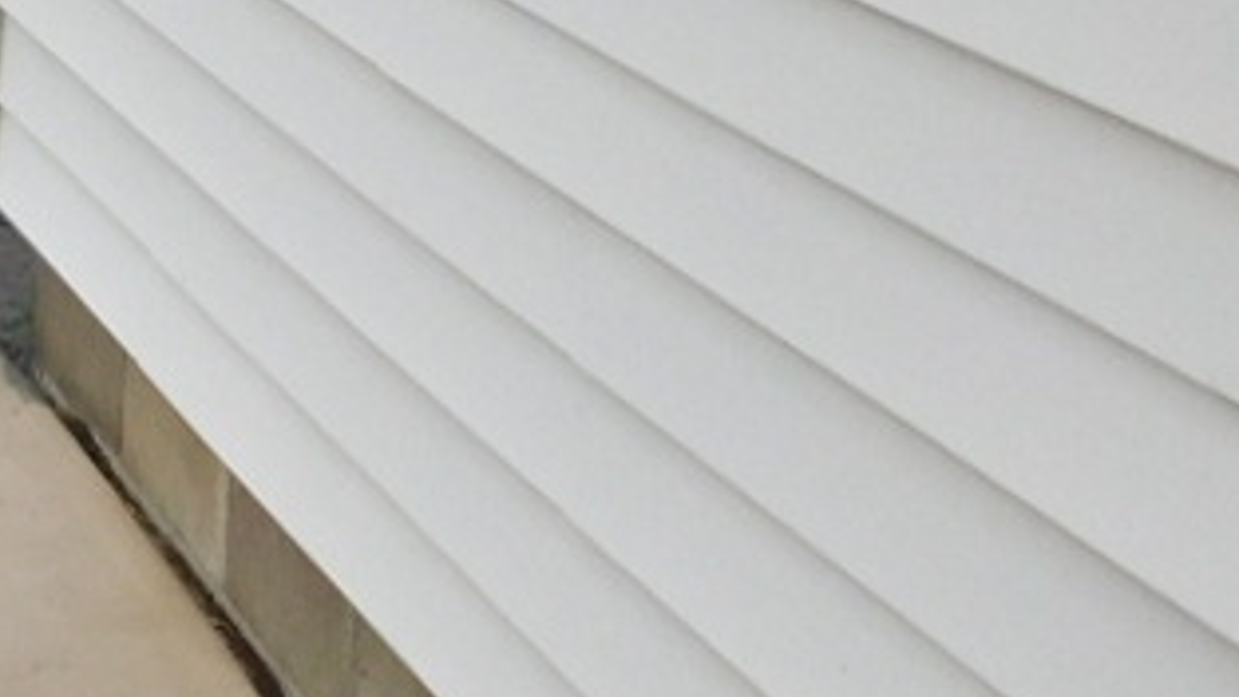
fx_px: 4205
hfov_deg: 15.8
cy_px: -12
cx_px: -451
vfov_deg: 9.4
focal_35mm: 128
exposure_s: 1/400
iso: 125
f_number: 3
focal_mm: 4
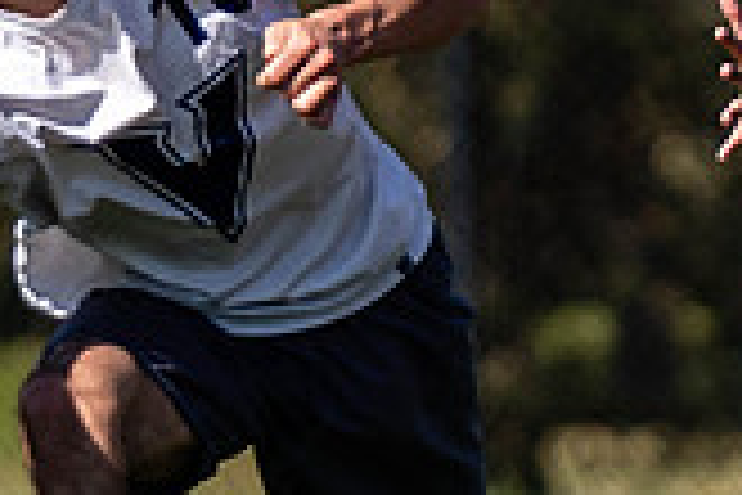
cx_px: 344
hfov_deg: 0.9
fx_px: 46268
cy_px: 40
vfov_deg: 0.6
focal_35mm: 2245
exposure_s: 1/3200
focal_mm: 200
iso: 100
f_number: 2.8
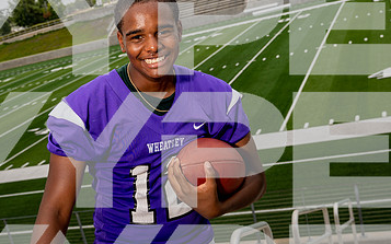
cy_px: 150
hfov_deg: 34.9
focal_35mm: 58
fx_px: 618
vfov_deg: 22.3
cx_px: 140
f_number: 6.3
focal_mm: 35
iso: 100
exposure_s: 1/250
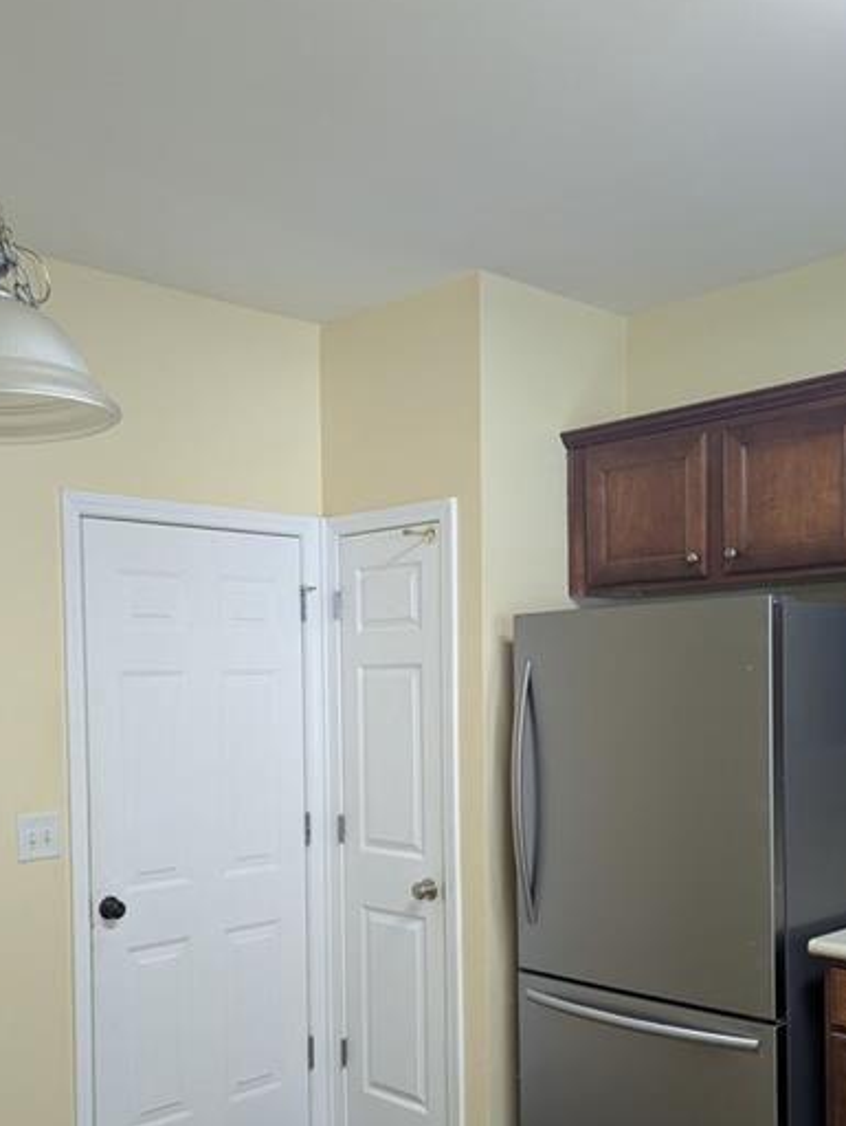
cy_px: 724
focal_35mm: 36
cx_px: 354
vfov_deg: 50.6
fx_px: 1171
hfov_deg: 39.6
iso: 73
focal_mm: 6.81
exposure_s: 1/24
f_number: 1.85
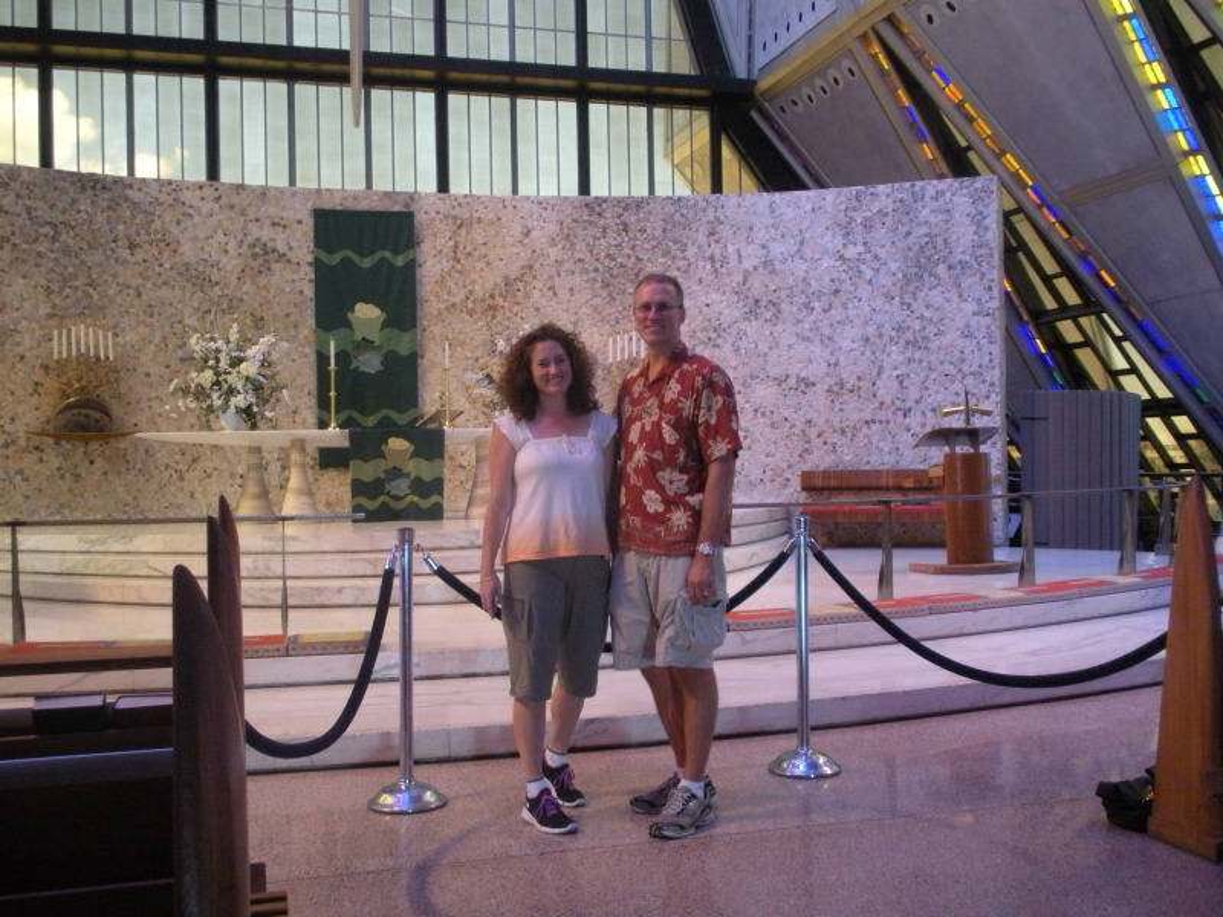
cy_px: 458
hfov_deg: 51.4
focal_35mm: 36
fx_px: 1272
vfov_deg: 39.7
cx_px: 612
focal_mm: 6.3
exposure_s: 1/13.2
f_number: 3.5
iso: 400
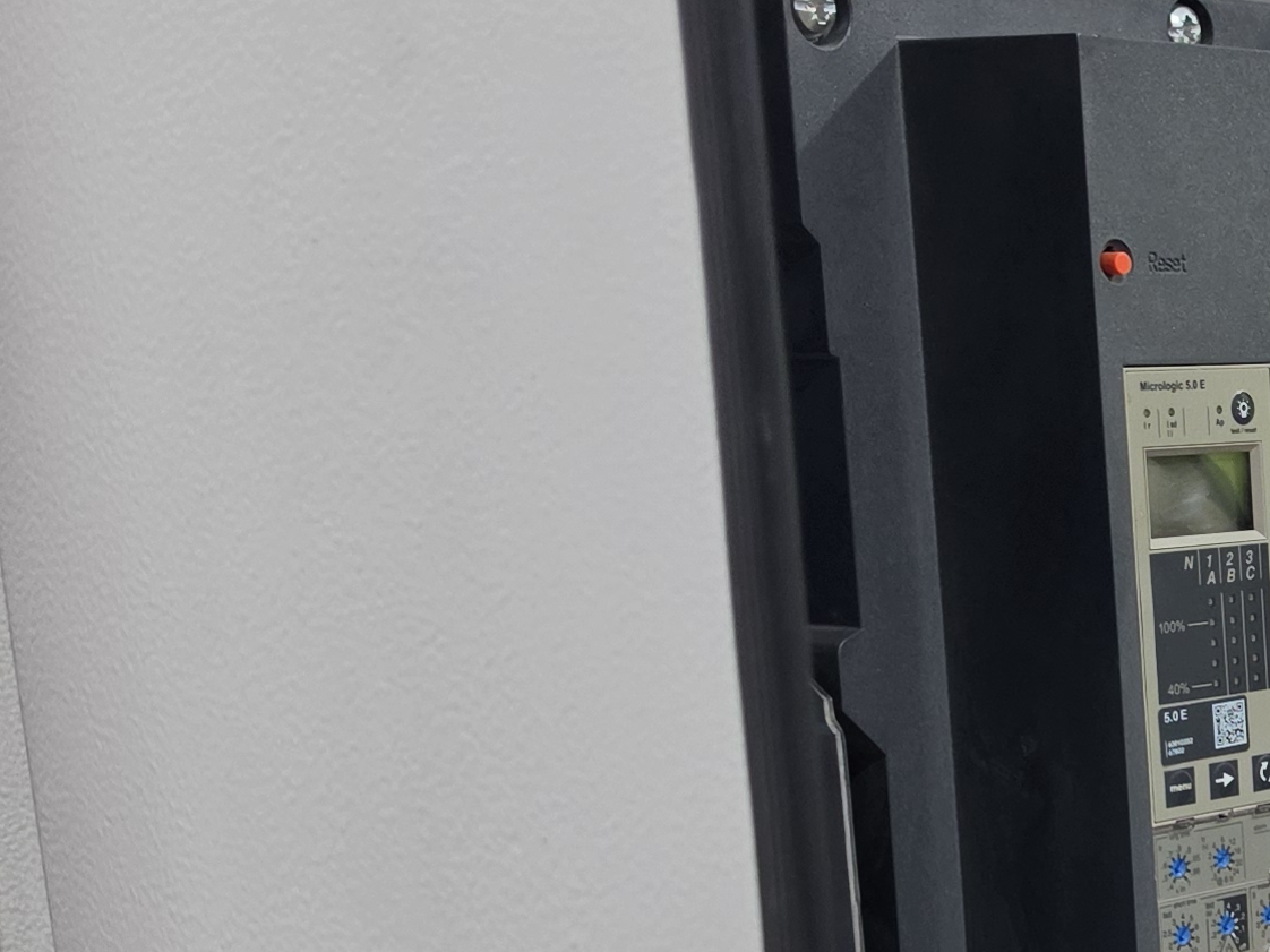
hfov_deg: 20.6
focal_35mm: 82
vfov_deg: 17.4
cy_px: 1021
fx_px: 3008
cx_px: 1861
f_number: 1.4
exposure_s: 1/100
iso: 160
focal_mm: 6.5
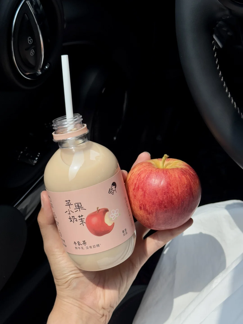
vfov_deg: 39.7
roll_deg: +3.3
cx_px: 122
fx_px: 449
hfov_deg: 30.3
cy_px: 162
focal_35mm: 48
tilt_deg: -42.0
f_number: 1.78
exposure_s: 1/2252
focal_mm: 6.76
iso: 64
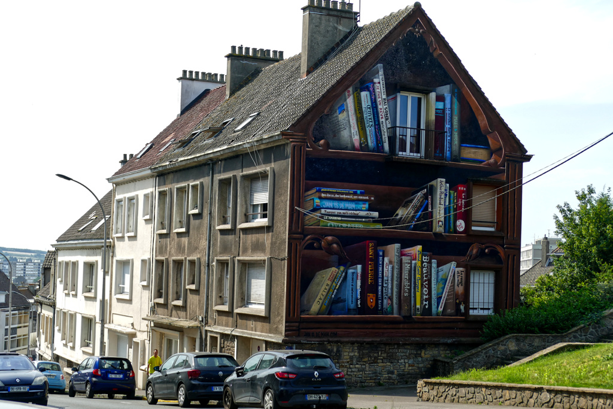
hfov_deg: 31.4
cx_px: 306
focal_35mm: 64
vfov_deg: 21.2
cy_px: 204
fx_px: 1090
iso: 125
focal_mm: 23.3
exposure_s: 1/800
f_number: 3.6
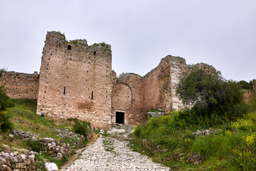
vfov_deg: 37.9
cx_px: 128
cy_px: 86
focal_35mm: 35
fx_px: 249
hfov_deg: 54.4
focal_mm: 35
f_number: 2.8
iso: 500
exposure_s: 1/1000
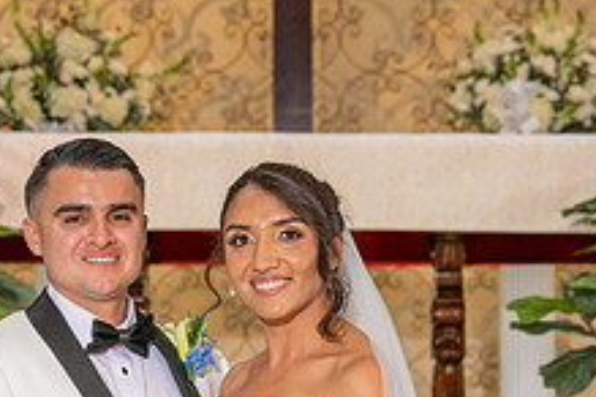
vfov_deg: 7.4
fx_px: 3063
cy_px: 485
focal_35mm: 185
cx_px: 316
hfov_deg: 11.1
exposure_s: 1/160
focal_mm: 70
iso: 800
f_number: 5
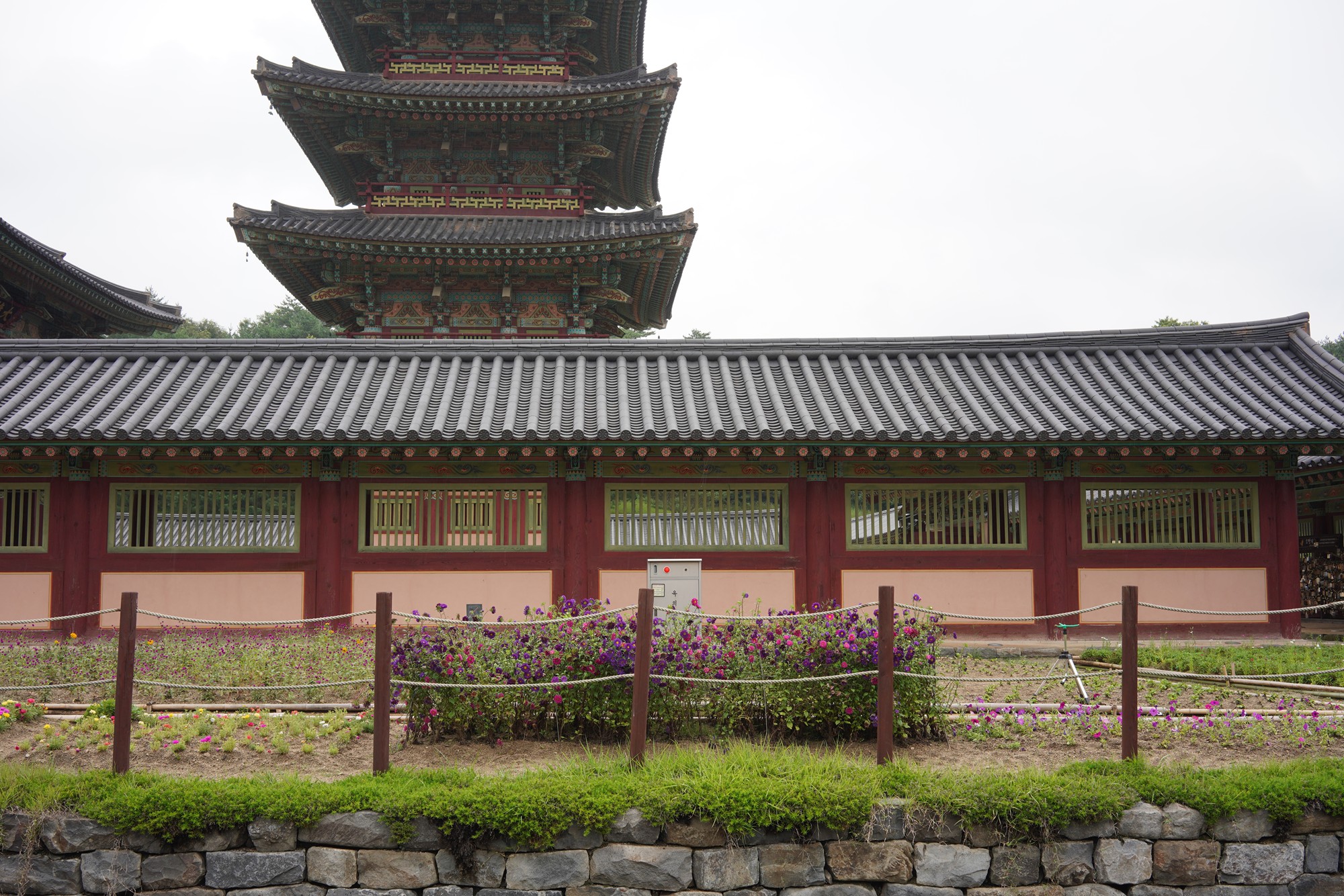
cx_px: 672
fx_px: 1307
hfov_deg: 54.4
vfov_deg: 37.9
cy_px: 448
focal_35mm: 35
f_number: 10
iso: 200
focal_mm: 35
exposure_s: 1/80
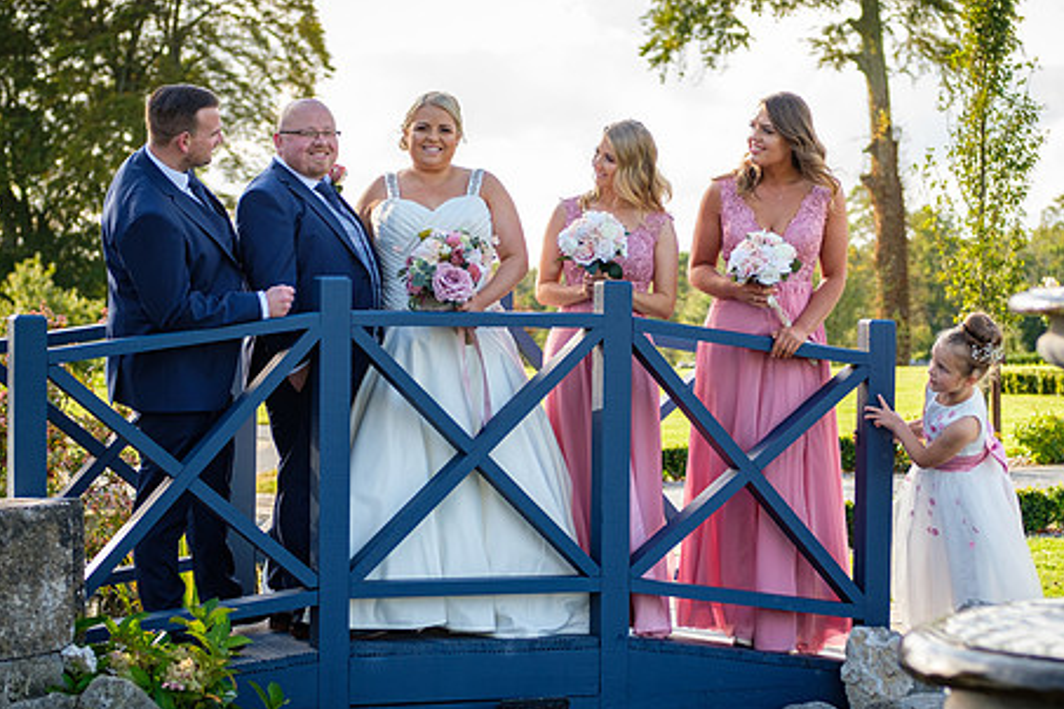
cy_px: 377
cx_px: 636
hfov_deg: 20.2
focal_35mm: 101
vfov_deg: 13.6
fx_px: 2985
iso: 250
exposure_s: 1/500
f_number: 2.8
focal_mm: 50
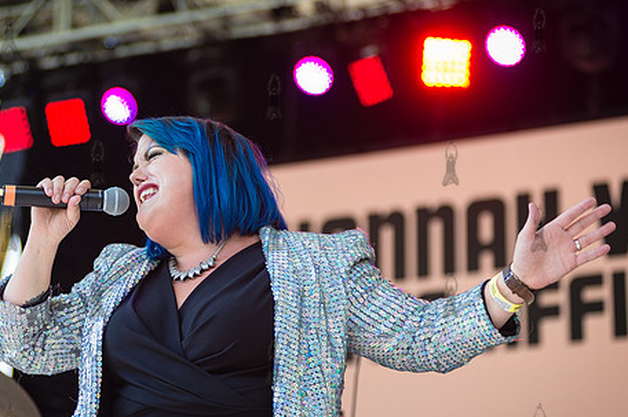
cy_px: 197
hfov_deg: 18.1
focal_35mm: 113
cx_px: 231
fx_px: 1969
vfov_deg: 12.1
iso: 200
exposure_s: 1/640
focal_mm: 80
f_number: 2.8
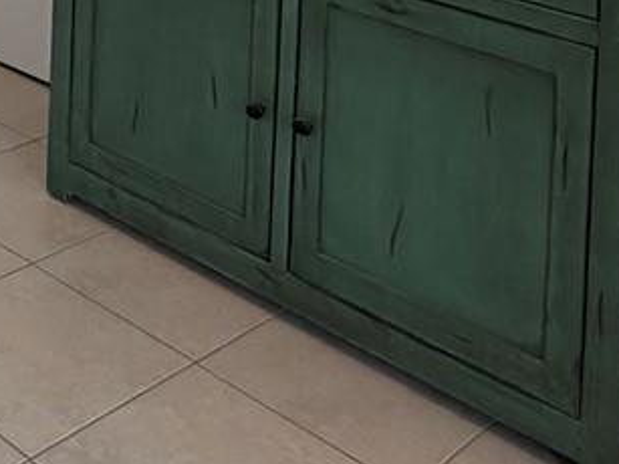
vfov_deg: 16.4
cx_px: -60
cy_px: -408
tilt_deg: +0.3
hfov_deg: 24.9
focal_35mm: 73
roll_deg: -0.5
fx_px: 1305
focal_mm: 2.22
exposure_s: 1/120
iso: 125
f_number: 2.2
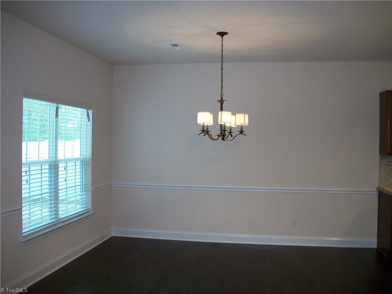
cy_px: 147
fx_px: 362
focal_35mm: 32
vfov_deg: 44.2
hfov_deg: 56.8
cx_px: 196
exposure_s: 1/30
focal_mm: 5.7
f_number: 2.9
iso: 160
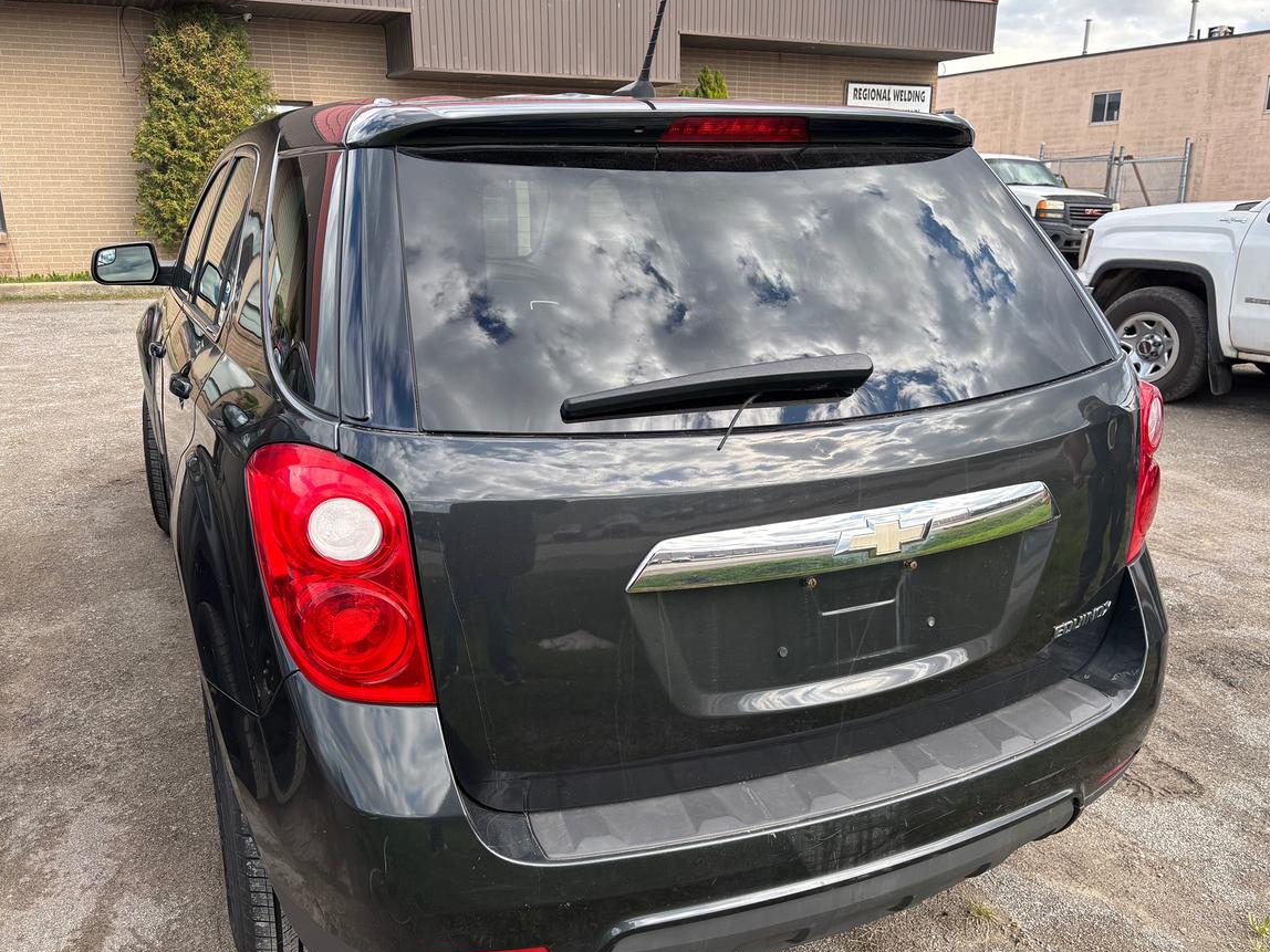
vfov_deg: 48.2
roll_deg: -0.3
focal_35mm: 29
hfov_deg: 61.6
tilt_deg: -16.9
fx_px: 1064
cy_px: 514
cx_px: 611
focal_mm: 5.96
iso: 50
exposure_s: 1/742
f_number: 1.6
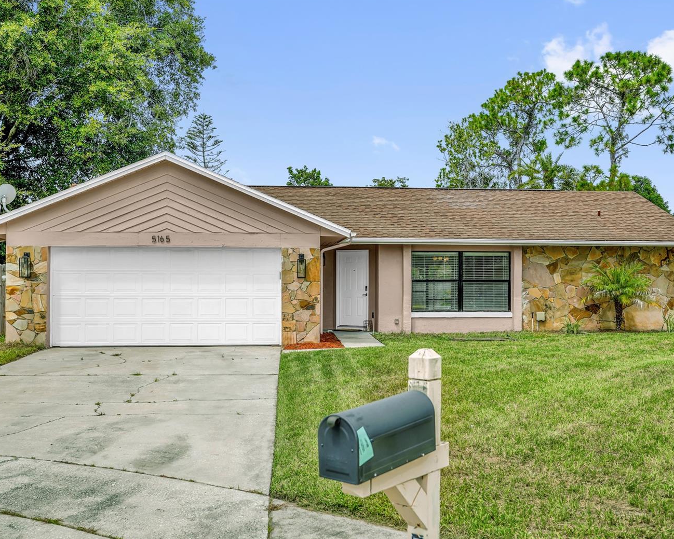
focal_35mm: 38
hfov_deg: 48.4
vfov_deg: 39.6
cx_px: 351
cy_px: 271
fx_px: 750
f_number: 5.6
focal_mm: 32.5
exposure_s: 1/2500
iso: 200
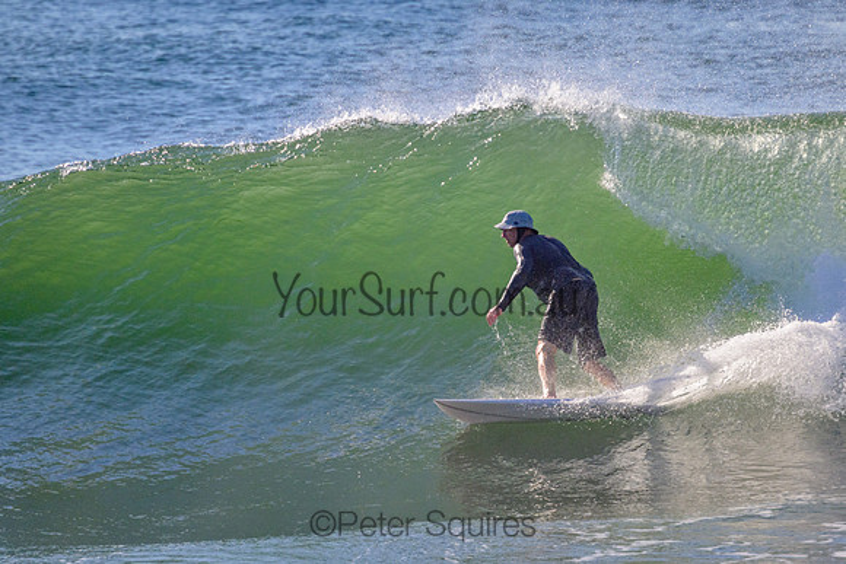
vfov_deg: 1.5
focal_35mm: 898
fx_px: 21104
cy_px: 287
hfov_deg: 2.3
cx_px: 446
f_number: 11
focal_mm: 800
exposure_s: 1/2000
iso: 1100
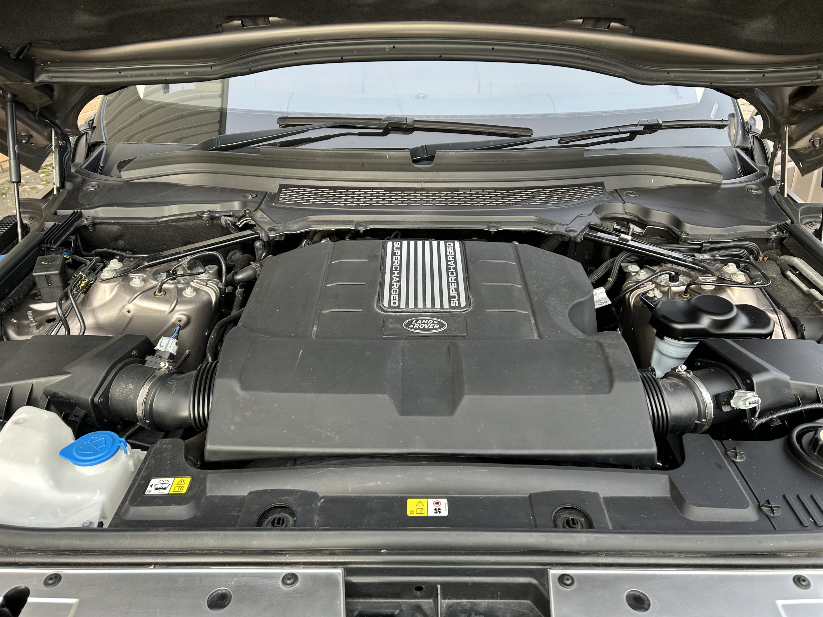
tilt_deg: -29.7
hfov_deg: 67.3
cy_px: 308
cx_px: 412
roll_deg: -0.2
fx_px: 618
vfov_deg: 53.1
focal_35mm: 26
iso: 32
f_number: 1.5
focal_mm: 5.7
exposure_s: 1/138
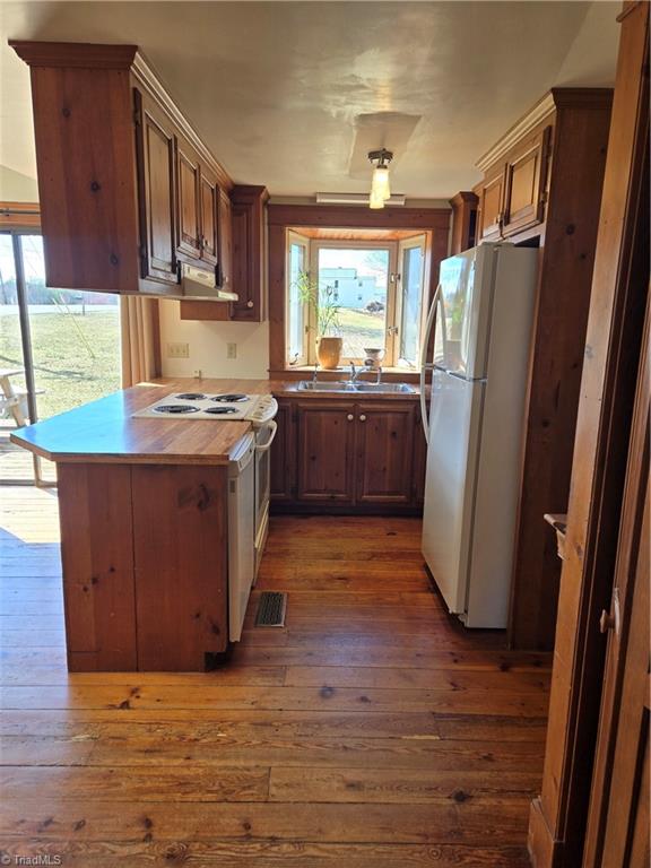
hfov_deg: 58.9
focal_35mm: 23
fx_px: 577
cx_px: 326
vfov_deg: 73.9
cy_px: 434
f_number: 1.8
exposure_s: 1/180
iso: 40
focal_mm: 5.4
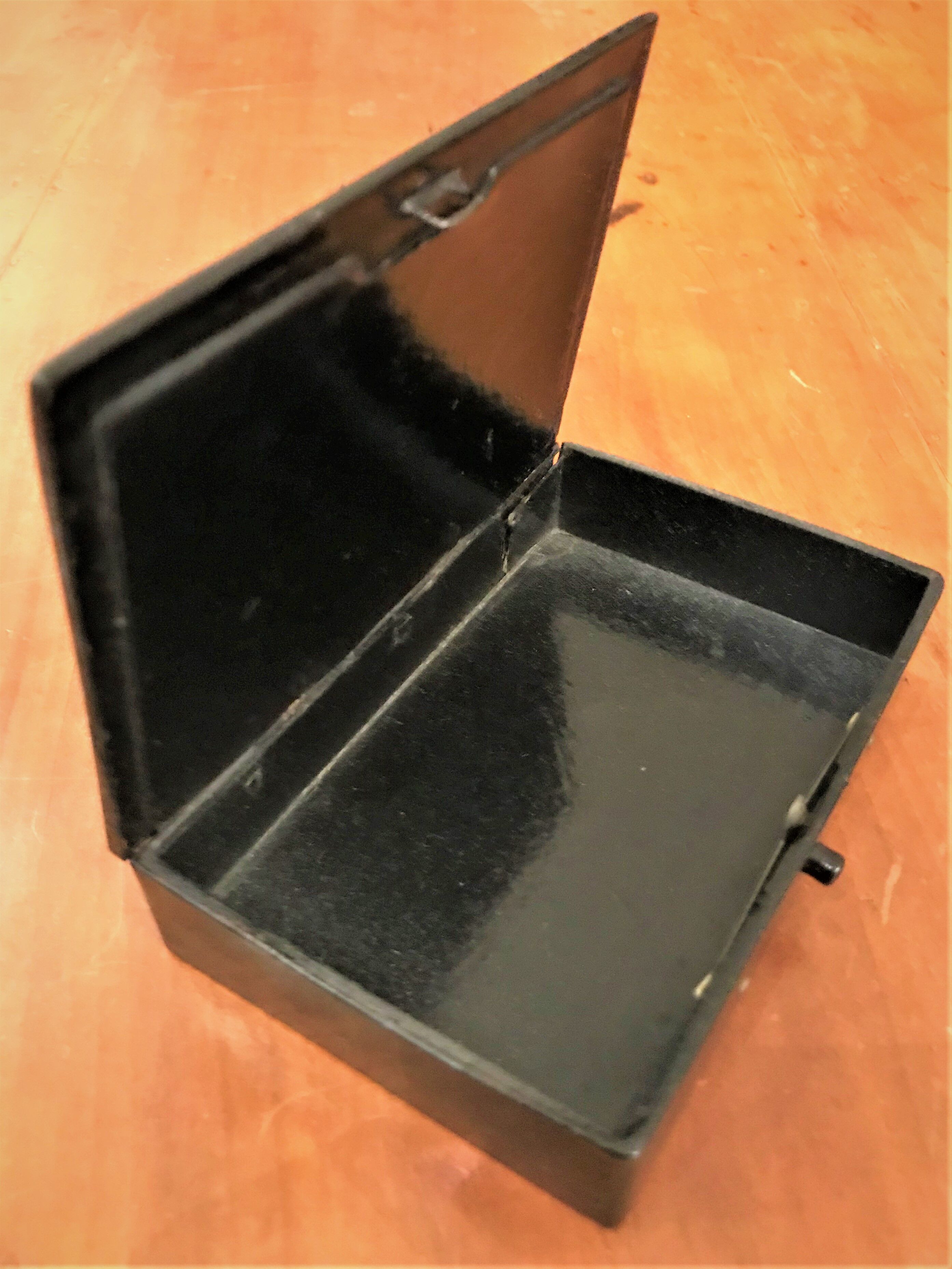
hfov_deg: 49.7
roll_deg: -0.5
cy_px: 634
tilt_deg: -44.8
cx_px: 476
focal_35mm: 28
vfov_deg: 63.4
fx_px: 1027
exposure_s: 1/4
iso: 160
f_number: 1.8
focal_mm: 3.99
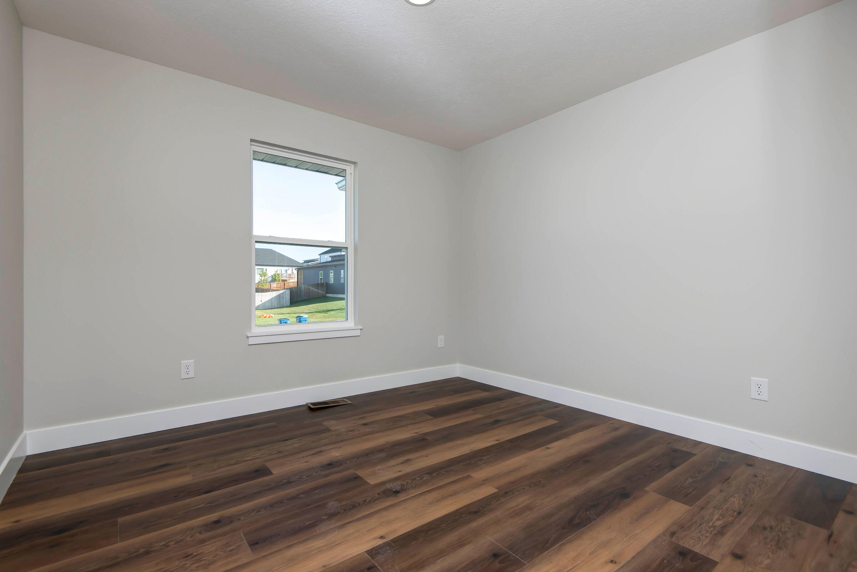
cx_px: 428
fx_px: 381
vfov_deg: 73.8
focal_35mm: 16
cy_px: 286
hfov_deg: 96.7
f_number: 6.7
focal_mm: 16
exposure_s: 1/180
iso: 280
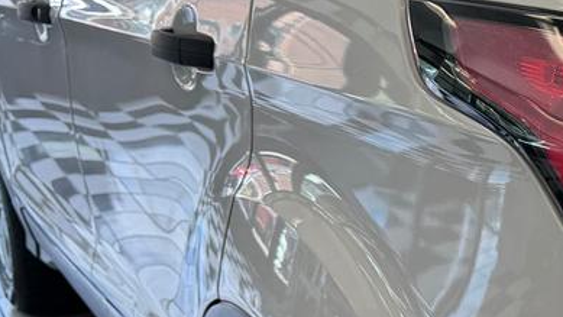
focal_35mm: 86
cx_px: 783
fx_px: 1284
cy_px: 321
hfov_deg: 21.7
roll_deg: -1.7
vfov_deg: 13.9
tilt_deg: -21.0
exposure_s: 1/120
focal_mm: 6.76
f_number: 1.78
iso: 64
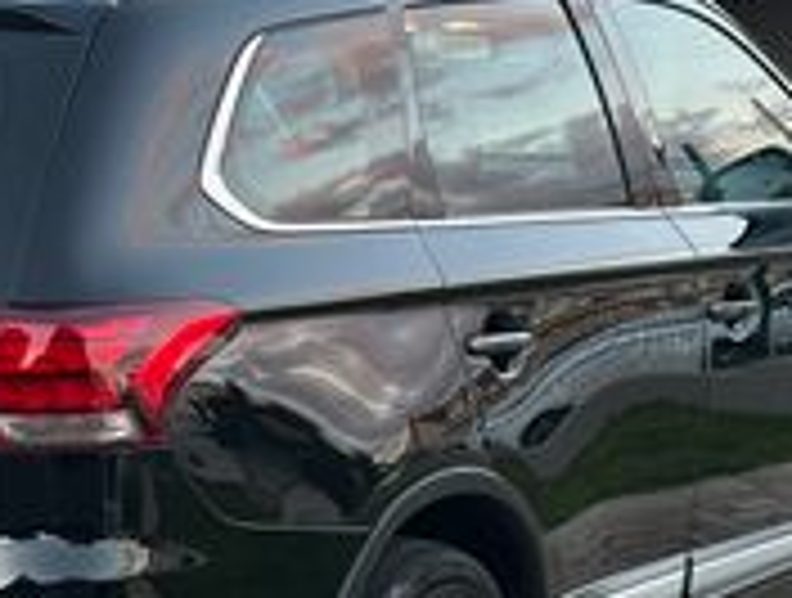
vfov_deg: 11.6
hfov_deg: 15.3
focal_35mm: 128
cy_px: 396
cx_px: 166
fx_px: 2937
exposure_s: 1/60
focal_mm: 6.86
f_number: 1.78
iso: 125
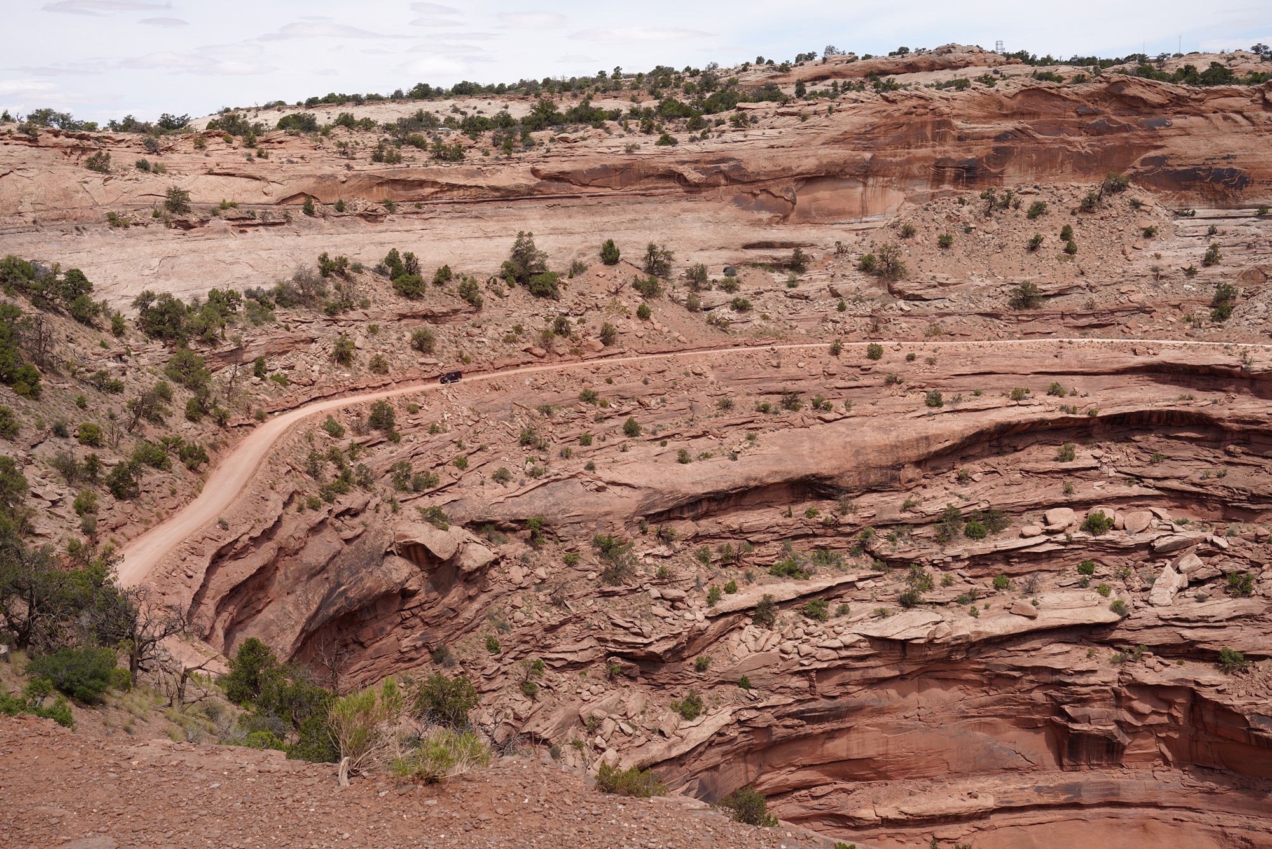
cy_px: 424
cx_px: 636
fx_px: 1625
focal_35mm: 46
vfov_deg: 29.3
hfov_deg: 42.7
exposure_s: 1/100
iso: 100
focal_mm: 46
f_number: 14
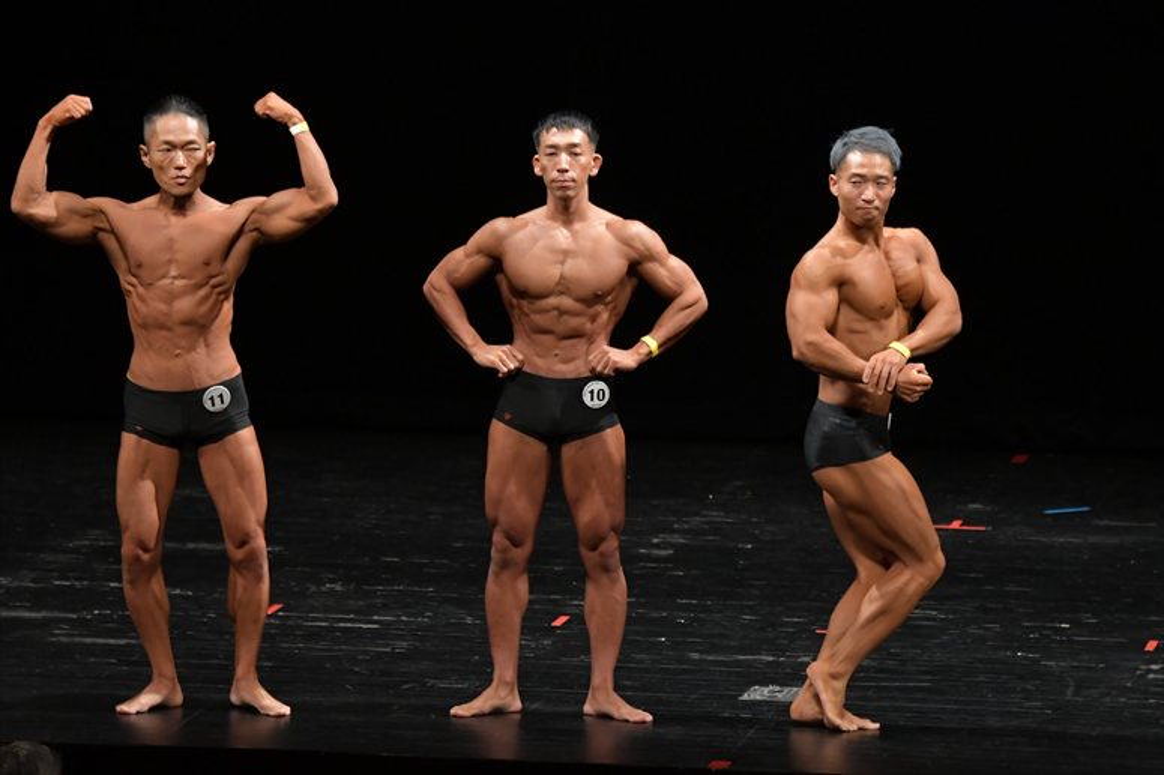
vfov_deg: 5.7
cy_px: 388
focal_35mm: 240
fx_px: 7756
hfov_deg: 8.6
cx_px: 582
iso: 3200
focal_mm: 160
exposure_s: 1/400
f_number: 5.6
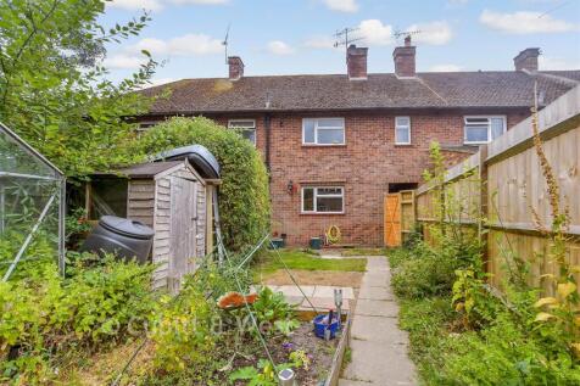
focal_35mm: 15
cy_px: 193
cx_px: 290
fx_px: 242
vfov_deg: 77.3
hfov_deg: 100.4
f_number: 8
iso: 160
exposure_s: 1/125
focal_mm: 10
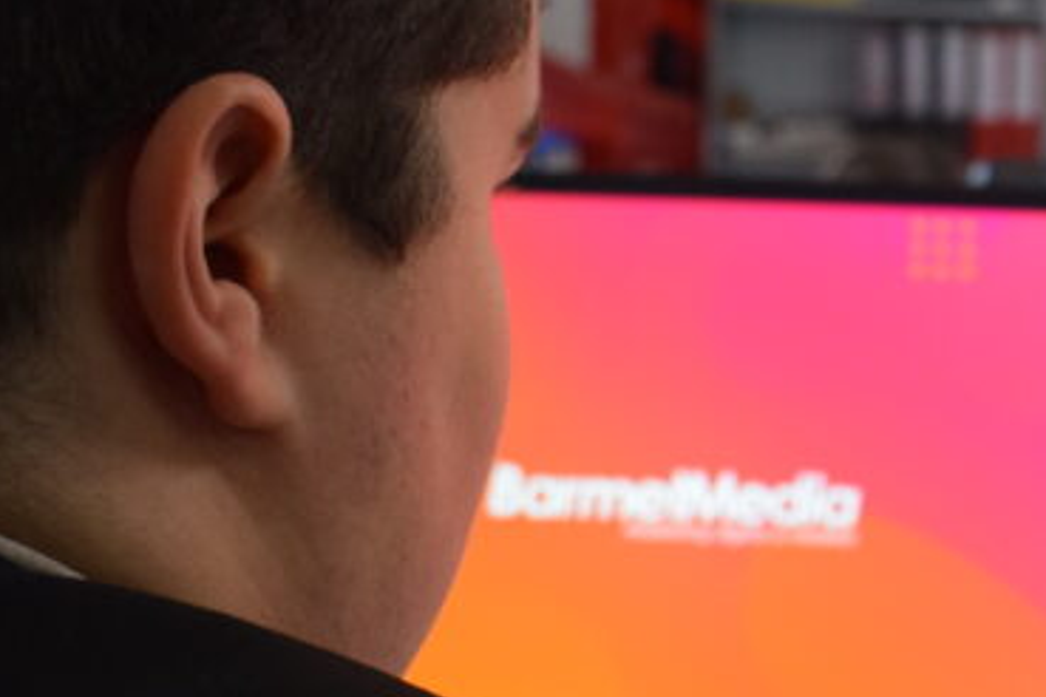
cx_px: 1145
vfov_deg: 15.6
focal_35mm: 87
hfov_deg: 22.0
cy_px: 463
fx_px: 2539
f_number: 4
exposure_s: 1/60
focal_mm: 21
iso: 640
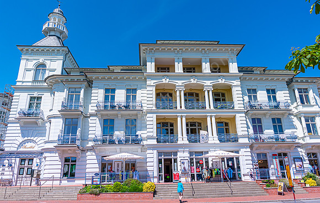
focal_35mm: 24
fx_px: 213
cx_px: 160
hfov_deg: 73.7
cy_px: 107
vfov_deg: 50.9
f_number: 2.8
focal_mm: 16
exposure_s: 1/2500
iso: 100
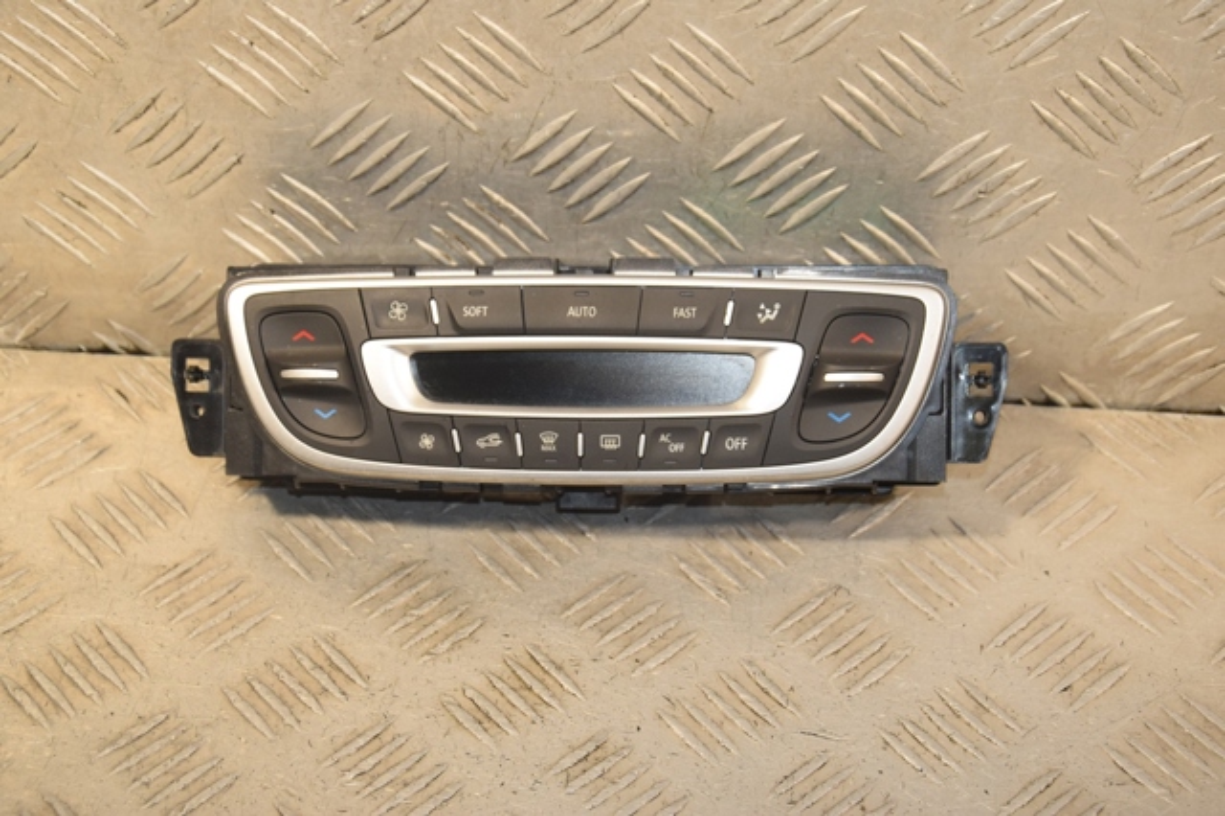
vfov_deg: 17.5
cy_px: 408
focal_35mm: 78
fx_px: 2653
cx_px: 612
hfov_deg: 26.0
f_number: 6.3
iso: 800
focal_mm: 52
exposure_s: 1/200
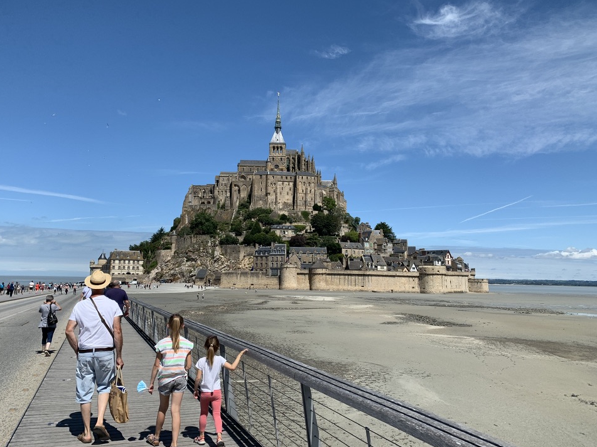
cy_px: 218
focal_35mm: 28
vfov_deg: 49.7
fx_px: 483
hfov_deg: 63.4
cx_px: 285
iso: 25
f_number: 1.8
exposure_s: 1/3401
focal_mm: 4.25
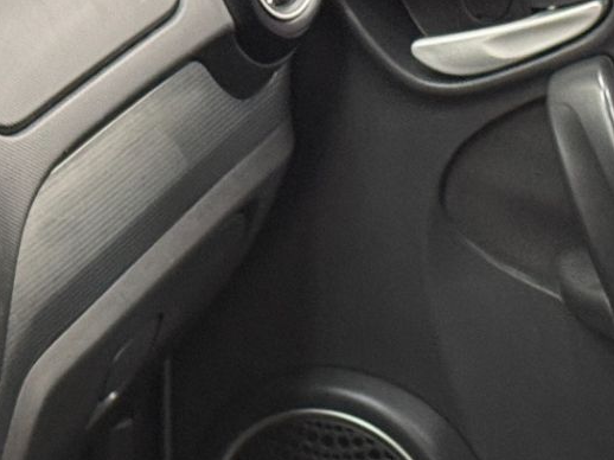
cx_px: 107
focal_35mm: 178
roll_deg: +0.6
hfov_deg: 11.1
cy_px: 624
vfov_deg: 8.2
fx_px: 3156
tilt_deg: -26.8
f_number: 1.78
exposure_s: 1/40
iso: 200
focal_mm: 6.76
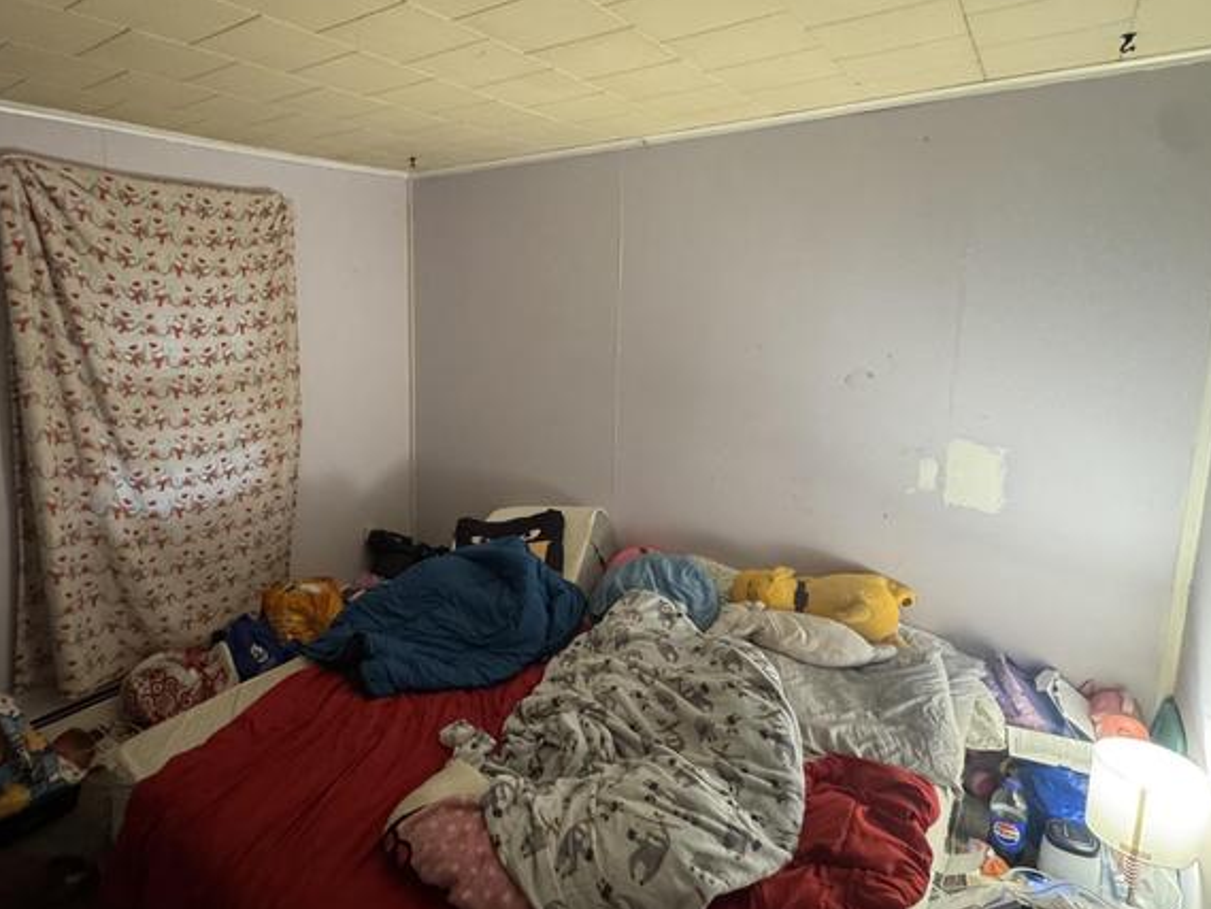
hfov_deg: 77.4
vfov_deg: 63.3
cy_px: 409
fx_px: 735
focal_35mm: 21
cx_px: 444
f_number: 2.2
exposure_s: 1/40
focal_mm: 2.22
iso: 1000
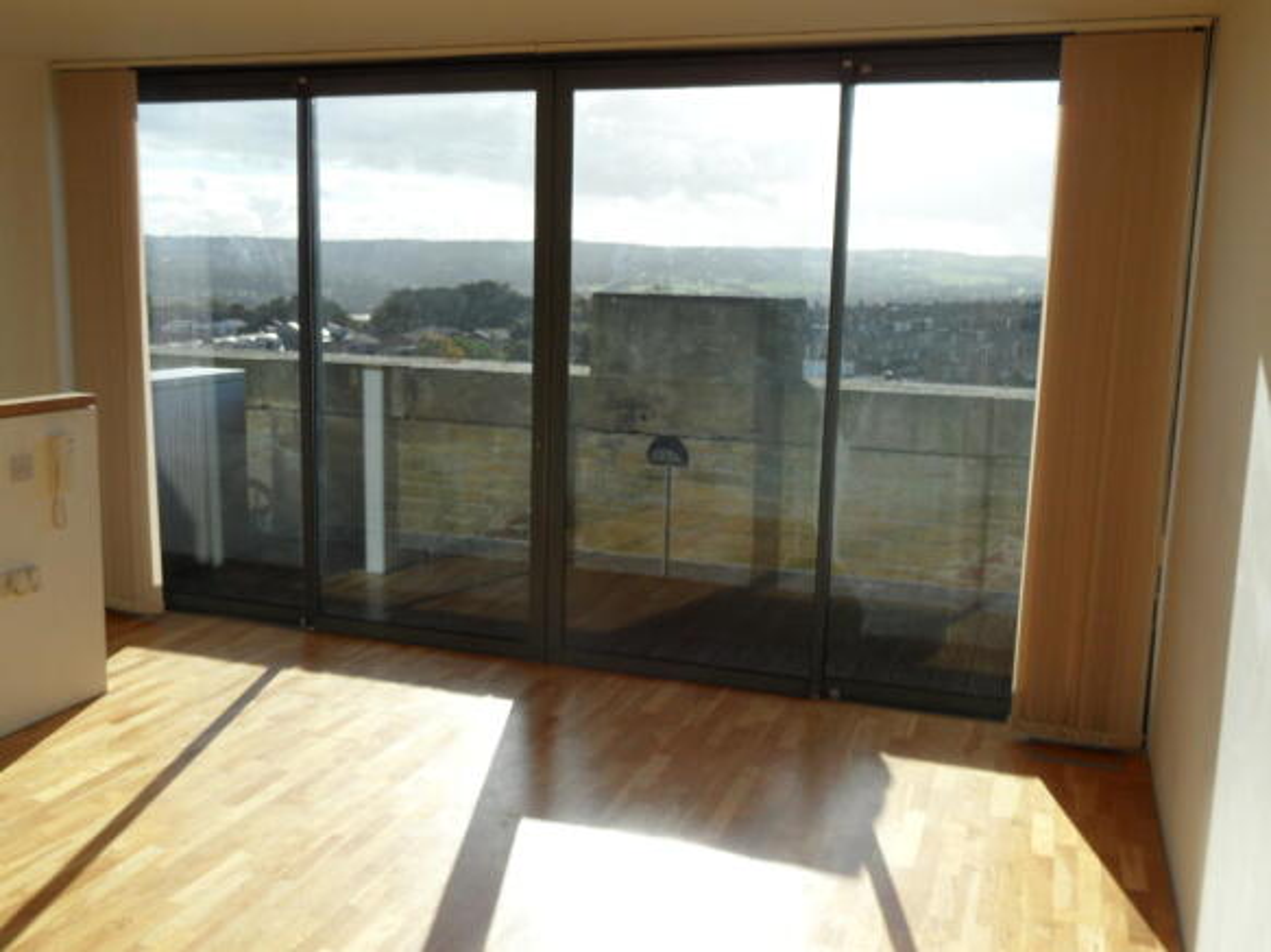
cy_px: 476
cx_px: 636
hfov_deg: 56.8
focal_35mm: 32
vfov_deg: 44.1
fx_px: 1175
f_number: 3.4
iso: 80
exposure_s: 1/750
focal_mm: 5.3
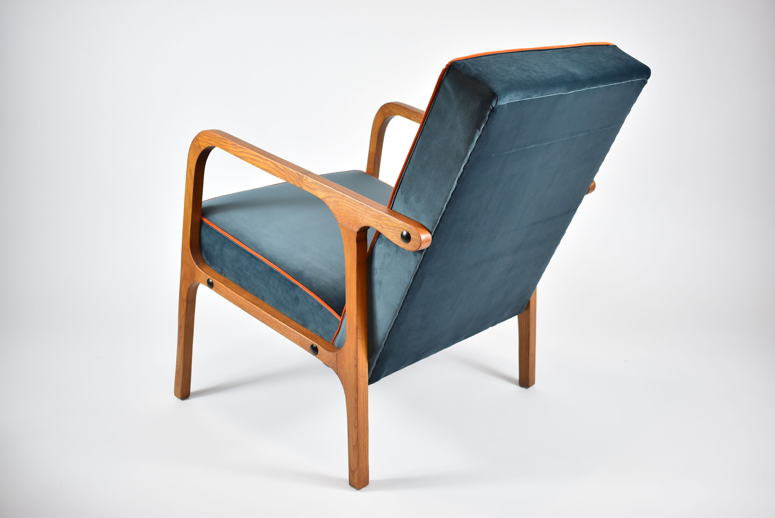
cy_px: 259
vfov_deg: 34.3
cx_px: 388
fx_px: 840
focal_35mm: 39
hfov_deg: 49.5
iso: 900
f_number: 4
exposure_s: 1/125
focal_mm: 26
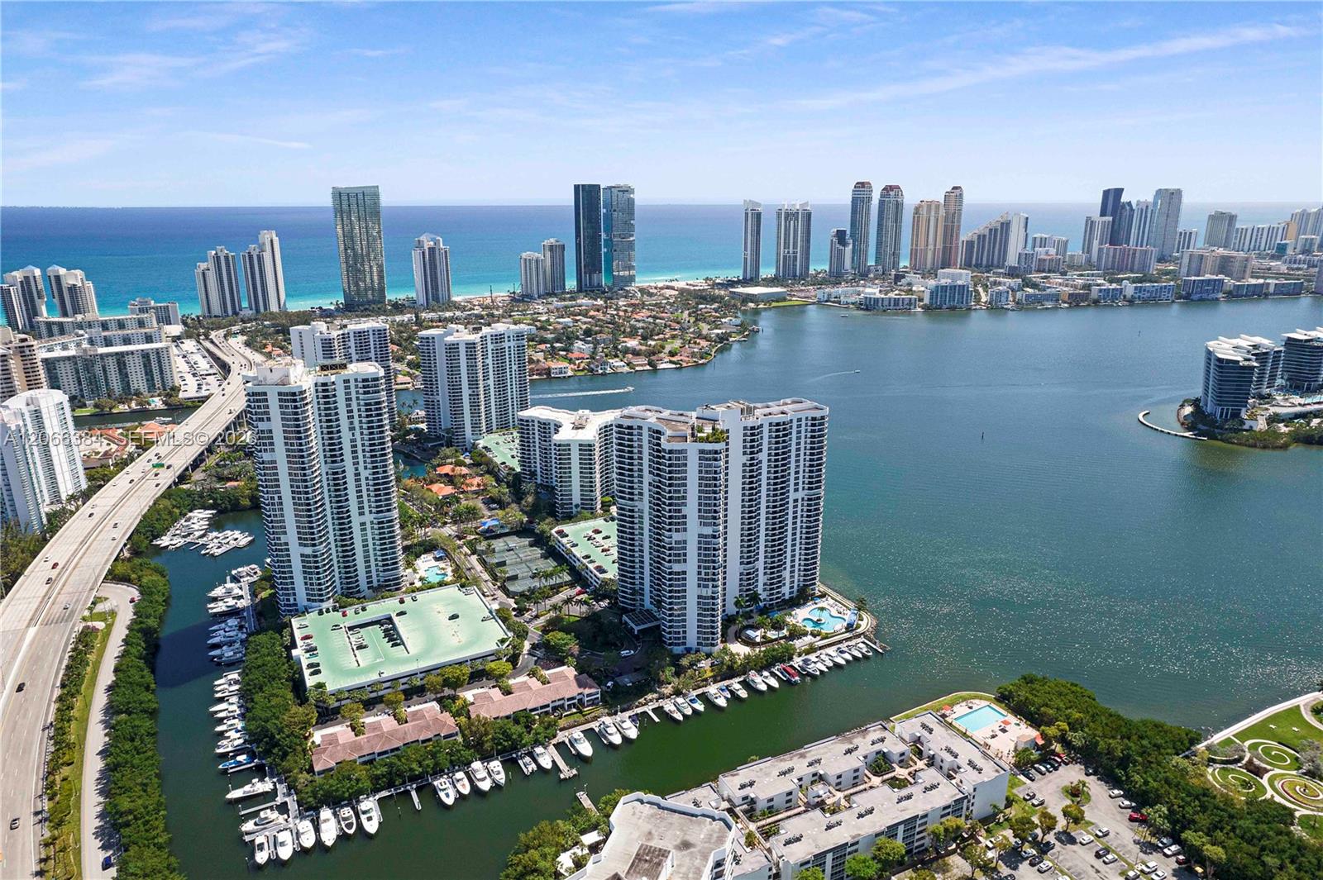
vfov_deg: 57.2
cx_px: 662
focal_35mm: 22
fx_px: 808
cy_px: 440
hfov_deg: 78.6
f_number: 2.8
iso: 130
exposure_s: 1/2500
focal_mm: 8.38
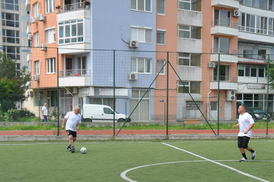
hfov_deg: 30.1
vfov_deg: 20.2
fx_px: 507
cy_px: 128
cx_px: 174
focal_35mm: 67
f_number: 8
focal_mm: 31
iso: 200
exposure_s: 1/250
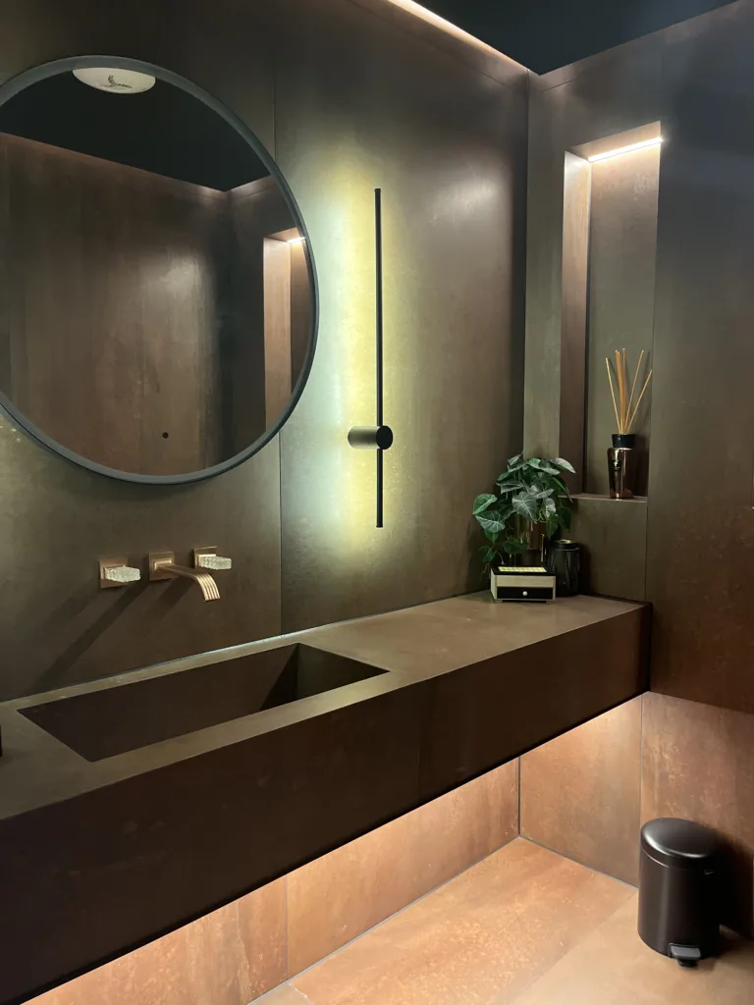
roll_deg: +1.6
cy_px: 502
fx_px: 755
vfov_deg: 67.3
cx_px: 377
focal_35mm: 26
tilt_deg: -7.3
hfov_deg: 53.1
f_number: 1.6
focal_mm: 5.1
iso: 500
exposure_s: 1/50
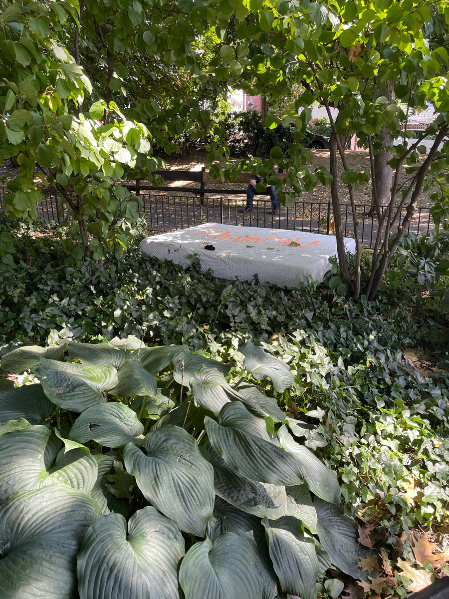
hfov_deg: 54.9
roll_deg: +0.3
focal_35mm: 25
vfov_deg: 69.4
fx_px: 432
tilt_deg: -15.1
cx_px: 224
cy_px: 300
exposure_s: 1/127
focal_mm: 5.1
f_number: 1.6
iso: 32
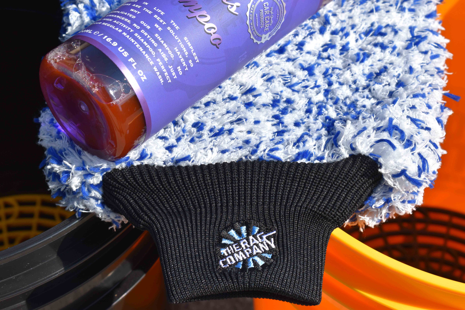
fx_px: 1066
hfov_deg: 24.6
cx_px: 232
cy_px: 155
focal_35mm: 82
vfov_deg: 16.6
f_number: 10
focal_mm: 55
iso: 200
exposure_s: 1/400
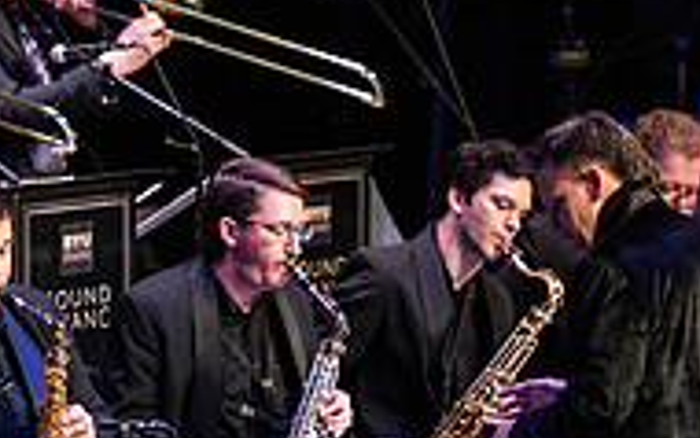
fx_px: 11529
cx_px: 140
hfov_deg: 3.5
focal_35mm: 604
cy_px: 272
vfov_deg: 2.2
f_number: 2.8
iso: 4000
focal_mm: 185
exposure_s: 1/320
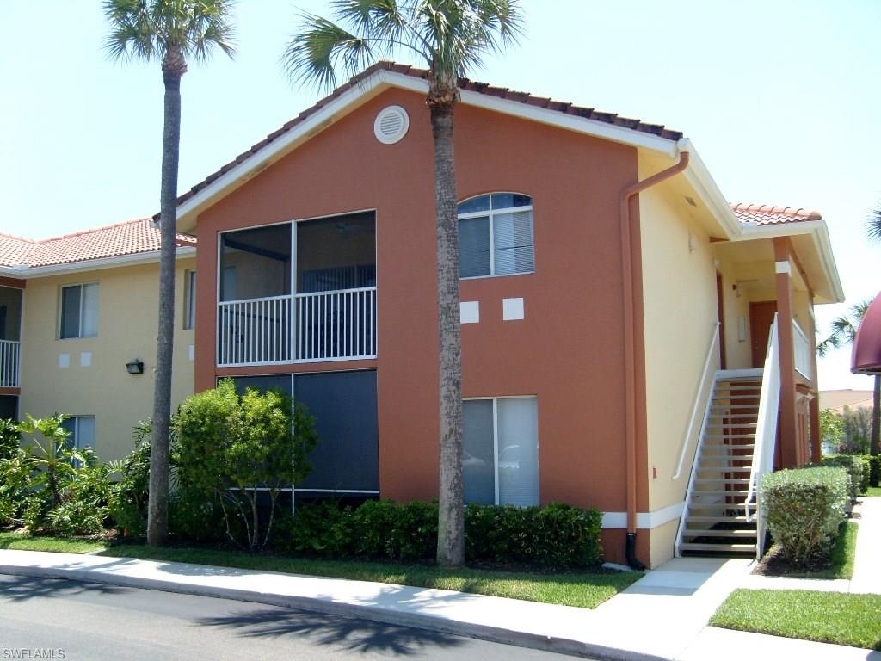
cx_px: 440
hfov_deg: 52.6
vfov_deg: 40.7
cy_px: 330
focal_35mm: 35
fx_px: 891
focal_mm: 5.8
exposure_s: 1/125
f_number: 7.1
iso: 80
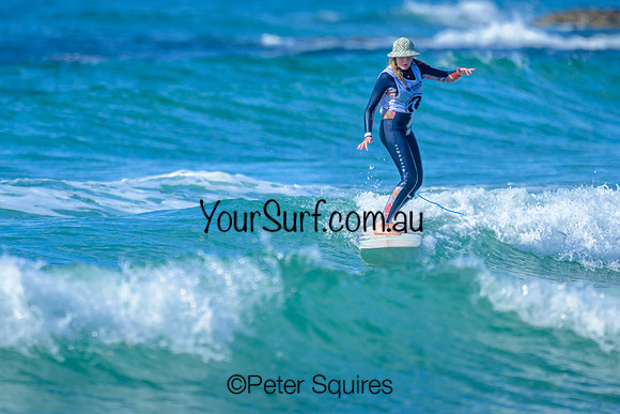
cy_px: 187
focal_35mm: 1100
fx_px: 18948
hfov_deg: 1.9
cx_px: 290
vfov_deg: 1.3
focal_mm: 800
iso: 320
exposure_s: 1/2000
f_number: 6.3
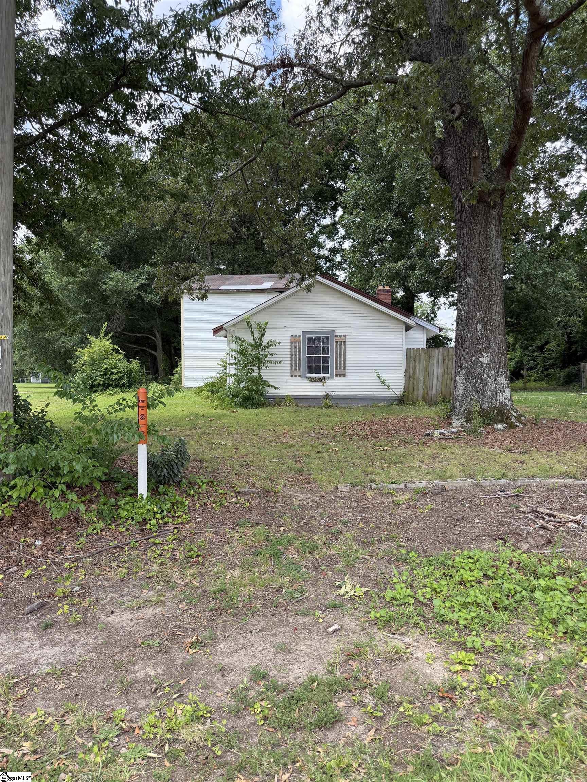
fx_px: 543
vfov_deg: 71.6
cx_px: 294
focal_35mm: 24
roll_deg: +0.3
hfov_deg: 56.8
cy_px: 391
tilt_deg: -2.6
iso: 100
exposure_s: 1/1174
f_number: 1.78
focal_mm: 6.76
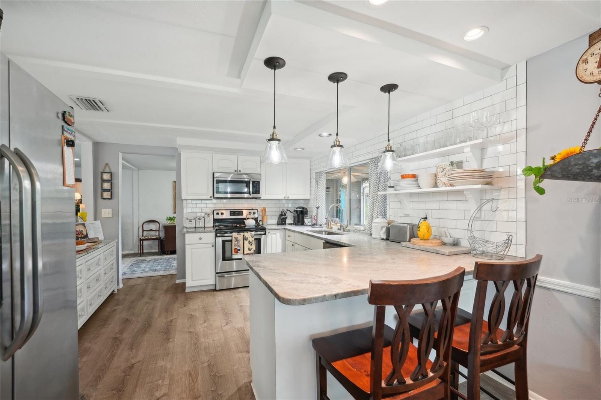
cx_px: 300
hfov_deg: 104.3
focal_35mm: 14
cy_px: 200
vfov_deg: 81.2
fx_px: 234
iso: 400
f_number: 8
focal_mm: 14
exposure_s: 1/8
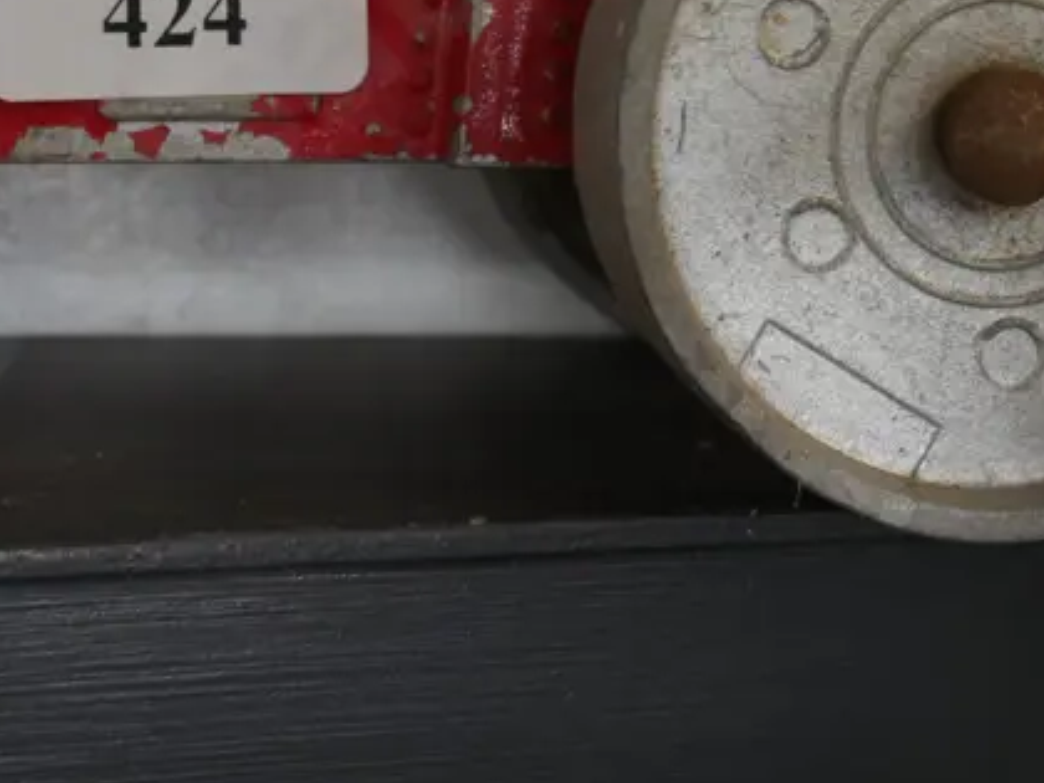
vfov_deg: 18.3
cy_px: -36
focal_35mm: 78
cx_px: 452
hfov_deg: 25.0
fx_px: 2352
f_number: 3.6
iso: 800
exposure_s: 1/60
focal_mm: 16
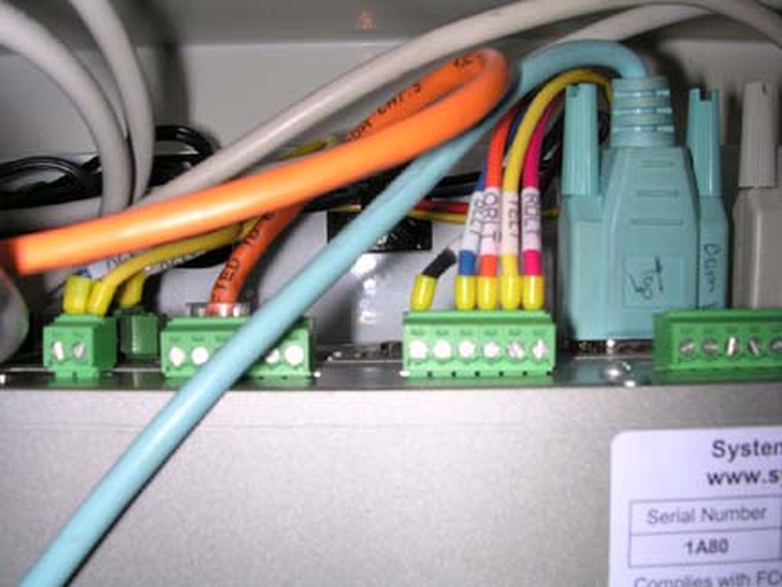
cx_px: 391
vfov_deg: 38.7
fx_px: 836
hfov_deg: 50.1
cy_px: 294
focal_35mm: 37
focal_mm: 5.6
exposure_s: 1/60
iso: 100
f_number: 4.5
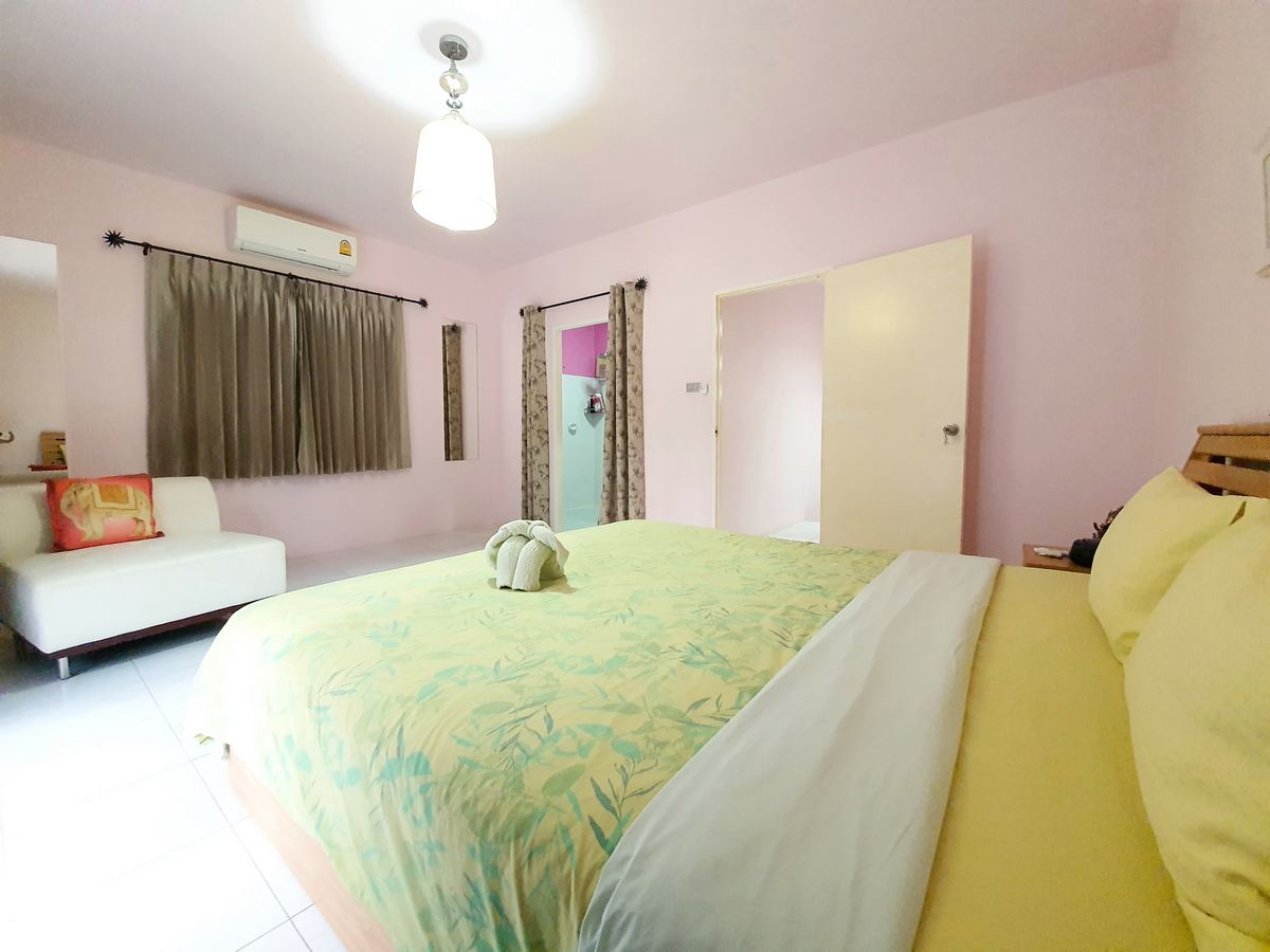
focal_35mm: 13
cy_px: 476
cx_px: 635
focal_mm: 1.8
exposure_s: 1/33
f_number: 2.2
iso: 640
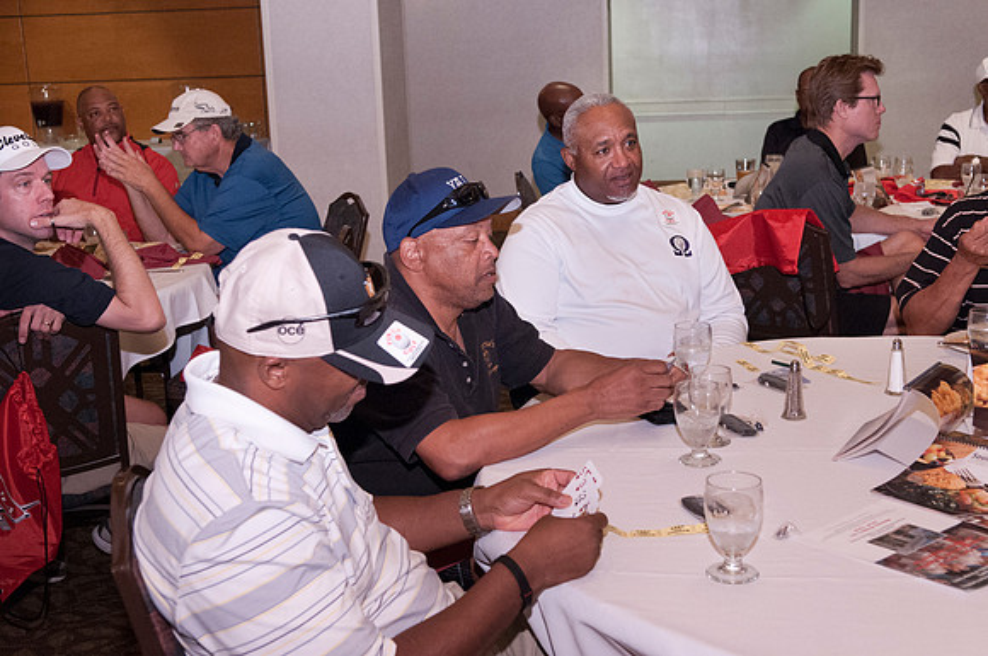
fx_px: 1274
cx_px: 494
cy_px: 328
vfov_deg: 28.9
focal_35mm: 46
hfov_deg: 42.4
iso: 1250
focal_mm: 31
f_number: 4.5
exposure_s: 1/100
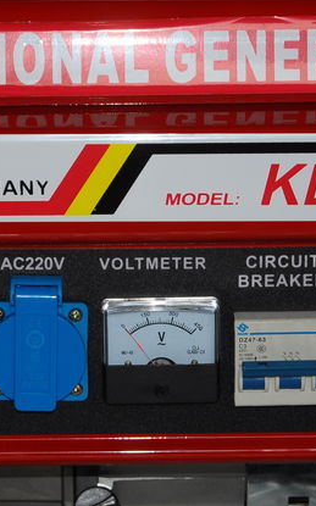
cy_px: 349
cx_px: 113
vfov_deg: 11.4
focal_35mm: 184
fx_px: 2538
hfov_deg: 7.1
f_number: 5
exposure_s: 1/60
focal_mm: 50
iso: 200
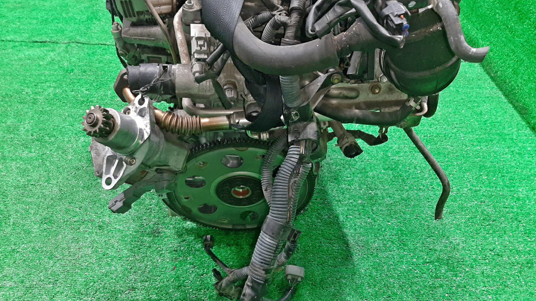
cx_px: 265
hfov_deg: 66.1
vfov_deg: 39.7
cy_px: 198
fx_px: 412
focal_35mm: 29
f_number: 1.7
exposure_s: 1/33
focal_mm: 3.93
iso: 197
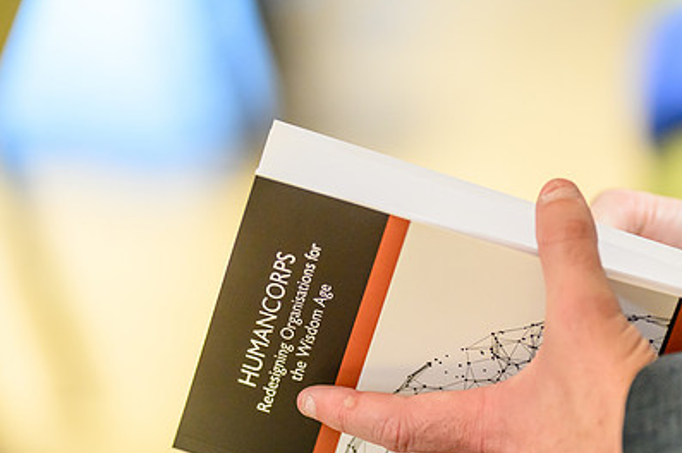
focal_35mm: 297
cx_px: 416
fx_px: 5622
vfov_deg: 4.6
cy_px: 323
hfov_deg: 6.9
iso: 900
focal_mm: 135
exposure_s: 1/200
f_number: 1.8
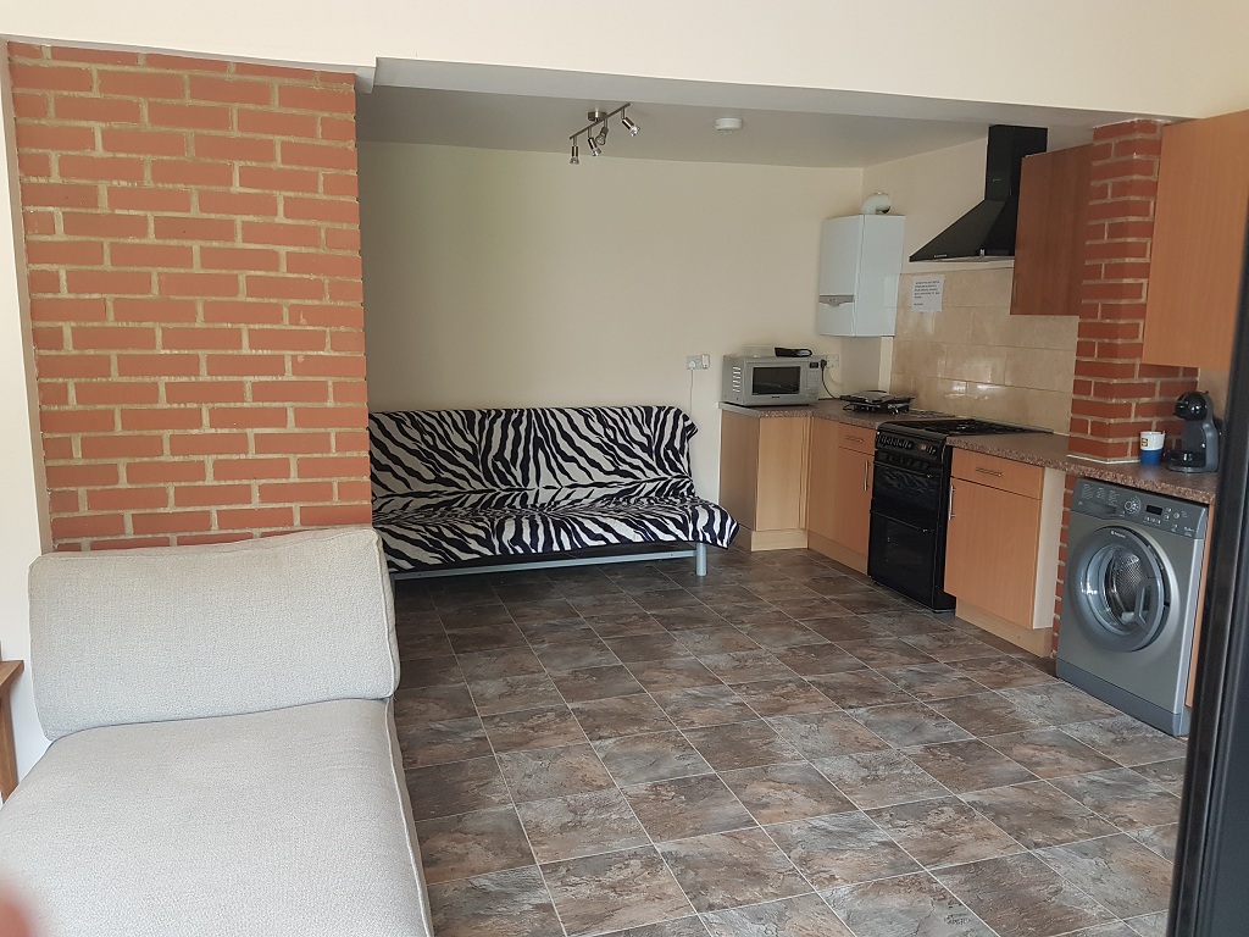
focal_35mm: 26
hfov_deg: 67.3
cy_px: 468
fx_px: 938
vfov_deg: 53.1
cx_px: 624
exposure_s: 1/50
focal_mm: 4.2
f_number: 1.7
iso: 100
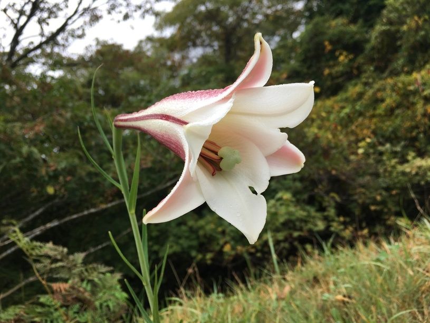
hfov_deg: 61.7
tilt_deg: -3.6
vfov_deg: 48.2
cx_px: 215
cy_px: 162
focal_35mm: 29
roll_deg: +21.8
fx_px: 360
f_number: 2.2
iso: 25
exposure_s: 1/129
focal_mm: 4.15
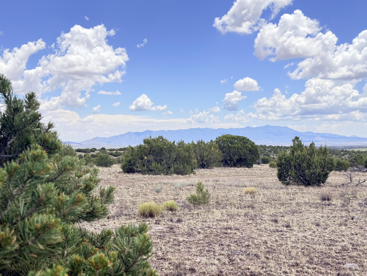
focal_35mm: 48
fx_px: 509
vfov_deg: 30.3
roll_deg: +0.2
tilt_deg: +0.2
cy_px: 138
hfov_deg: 39.7
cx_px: 184
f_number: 1.78
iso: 80
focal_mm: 6.76
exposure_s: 1/1754
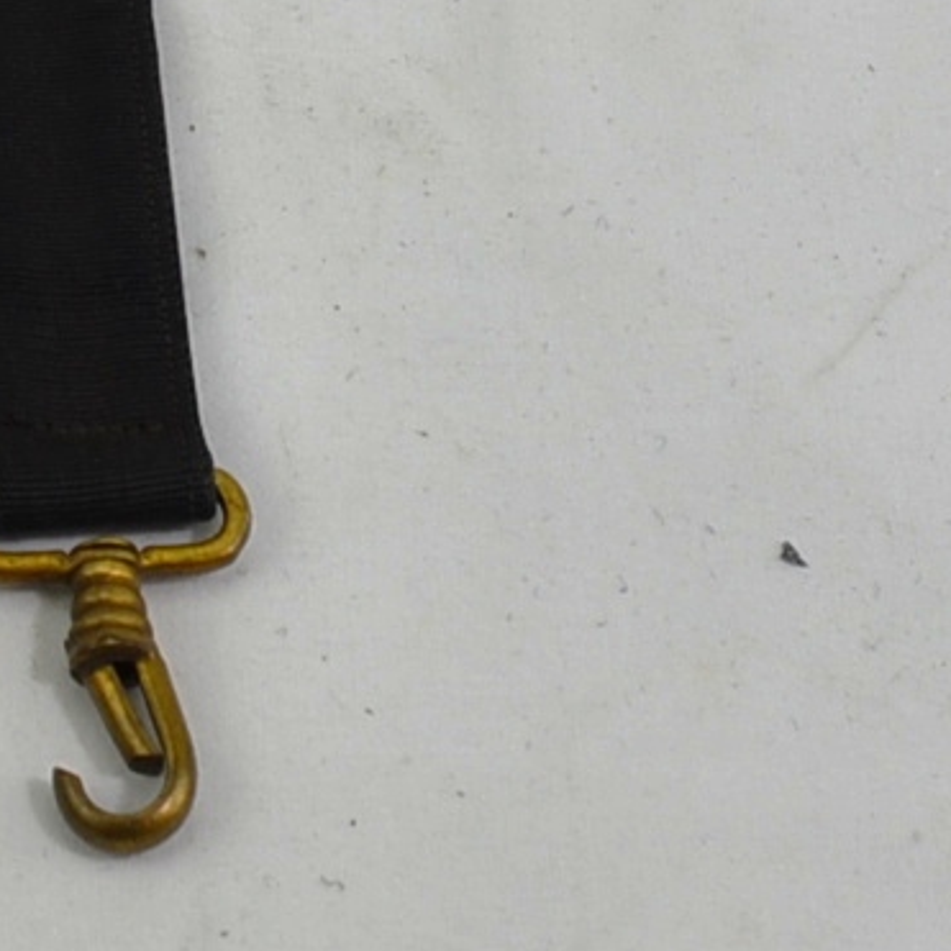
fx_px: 6310
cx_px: -274
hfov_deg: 8.5
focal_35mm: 203
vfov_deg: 8.1
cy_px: -1115
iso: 200
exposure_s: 1/160
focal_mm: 24
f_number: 6.3
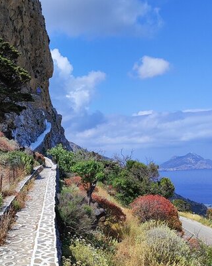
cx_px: 37
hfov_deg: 33.0
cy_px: 185
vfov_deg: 41.3
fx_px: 345
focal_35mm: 44
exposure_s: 1/968
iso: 50
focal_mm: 5.89
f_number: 1.89
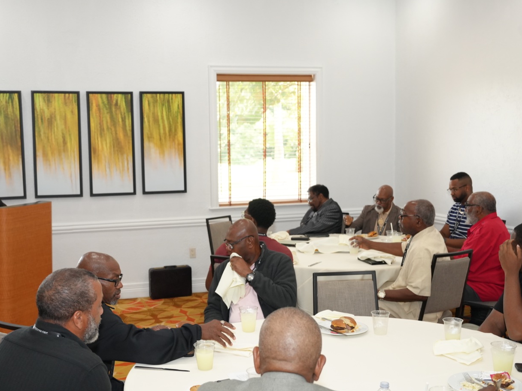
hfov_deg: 43.7
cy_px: 211
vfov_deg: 33.6
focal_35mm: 43
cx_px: 225
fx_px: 648
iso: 2000
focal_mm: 34
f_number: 4.5
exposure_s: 1/250
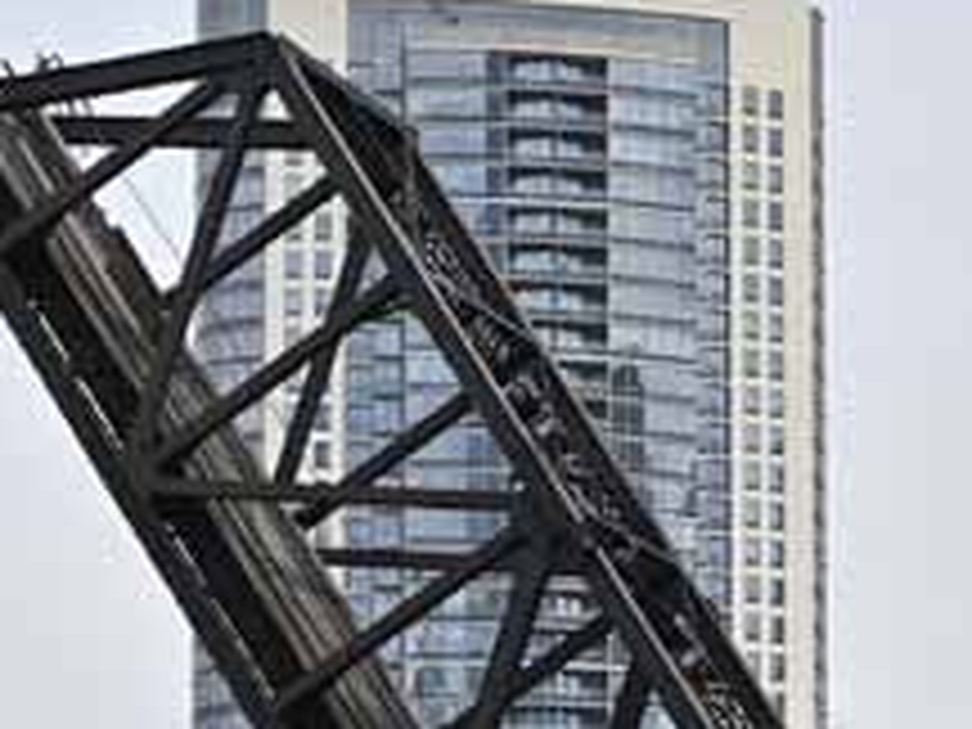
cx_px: 495
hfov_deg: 9.0
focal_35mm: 221
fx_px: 6206
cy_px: 1080
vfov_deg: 6.6
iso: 100
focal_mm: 62
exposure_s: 1/1000
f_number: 5
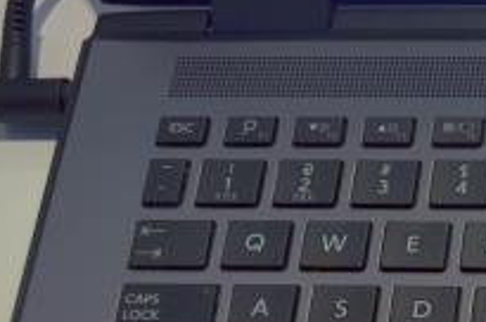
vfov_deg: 10.4
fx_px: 1725
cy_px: 469
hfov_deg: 14.8
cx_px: 740
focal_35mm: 128
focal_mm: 24
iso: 400
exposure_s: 1/100
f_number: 5
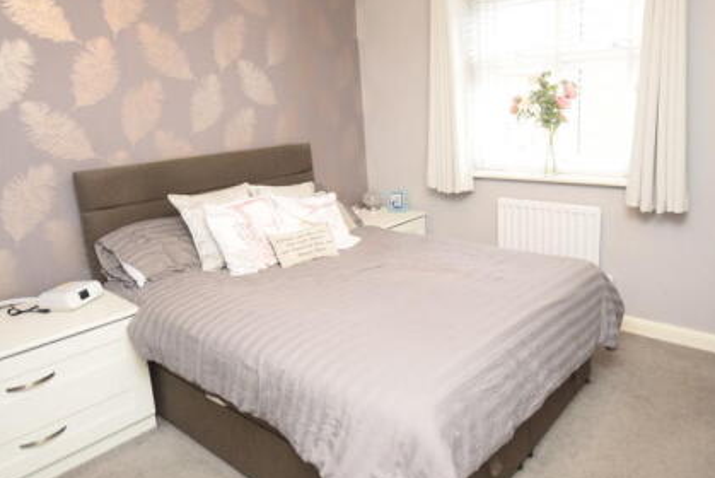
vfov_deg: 49.8
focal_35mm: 26
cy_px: 204
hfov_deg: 69.3
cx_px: 421
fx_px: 512
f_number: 4.2
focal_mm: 11
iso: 2000
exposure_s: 1/60
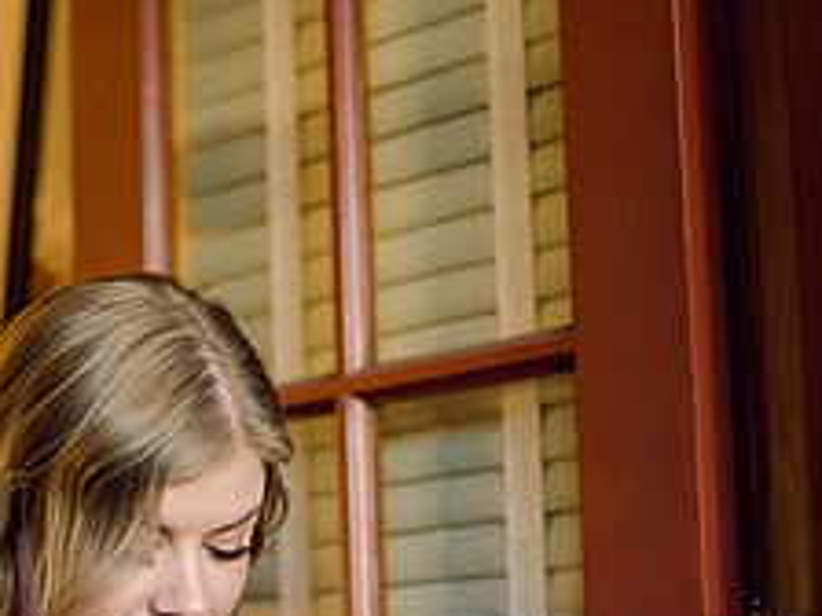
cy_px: 524
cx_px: 180
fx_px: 2066
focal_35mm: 87
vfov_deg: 16.8
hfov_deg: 22.2
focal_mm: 35
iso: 1250
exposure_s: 1/125
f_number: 1.4
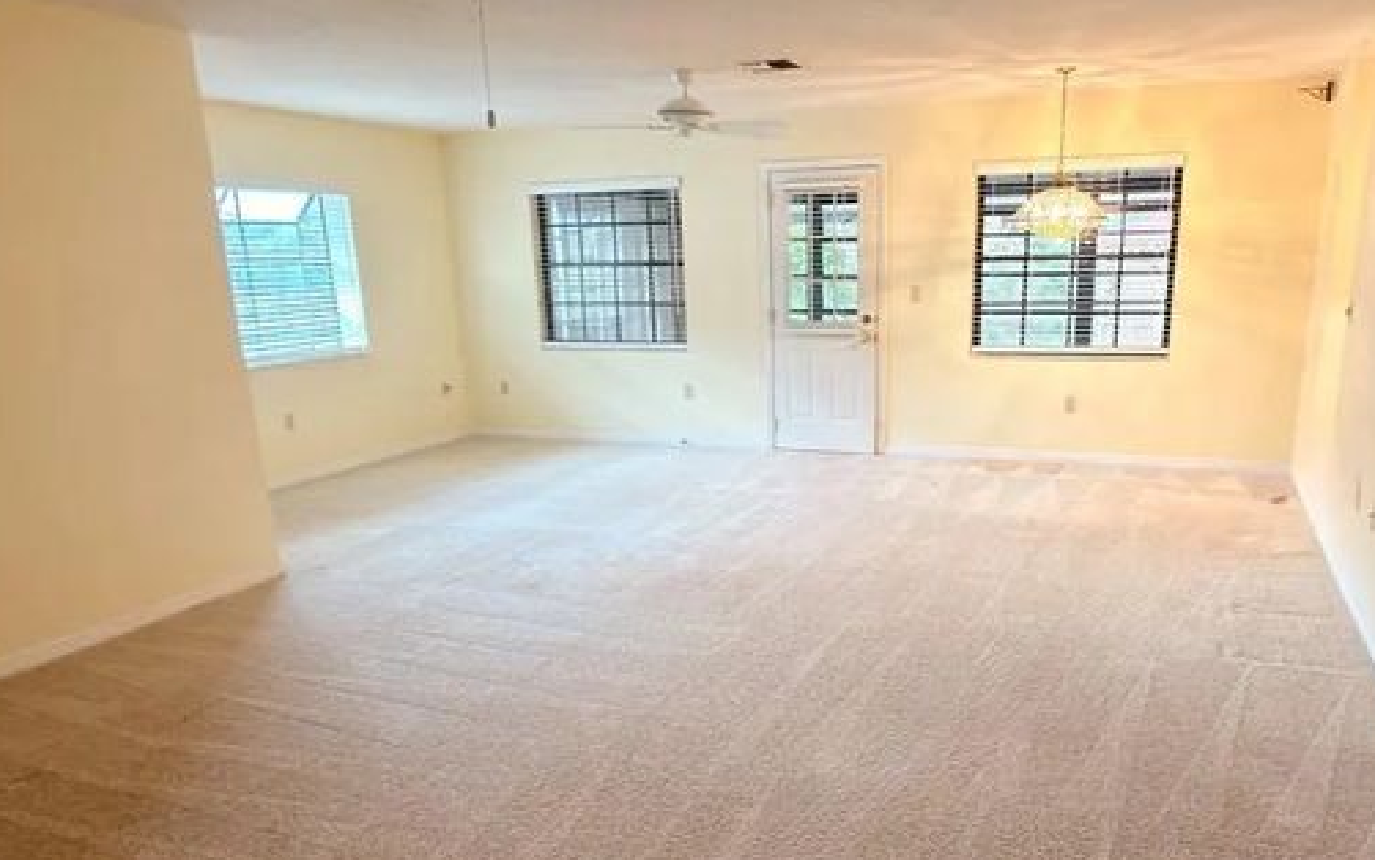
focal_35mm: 27
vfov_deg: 45.6
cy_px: 546
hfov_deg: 68.0
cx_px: 797
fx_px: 1012
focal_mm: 2.22
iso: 100
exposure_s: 1/30
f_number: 2.2
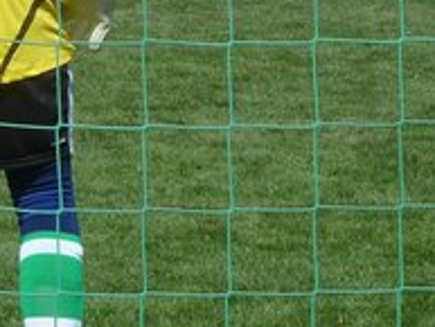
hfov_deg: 4.9
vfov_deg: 3.7
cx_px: -99
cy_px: -89
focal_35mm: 402
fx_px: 5055
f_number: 5.6
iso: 80
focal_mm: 18.2
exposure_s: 1/400
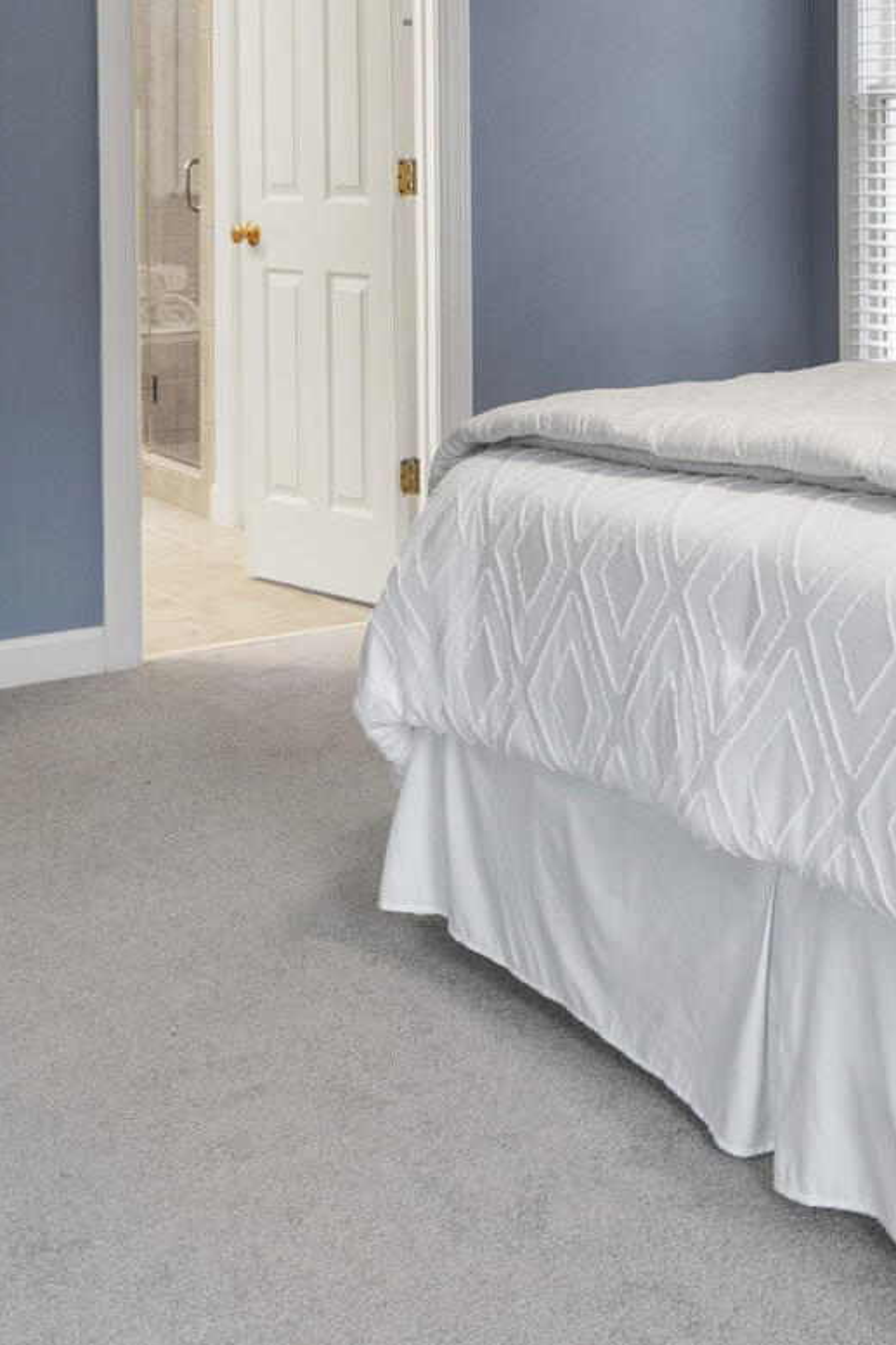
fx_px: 2166
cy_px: 40
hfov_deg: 22.0
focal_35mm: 58
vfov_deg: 32.1
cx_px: 1003
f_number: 9
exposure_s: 1
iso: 100
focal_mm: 10
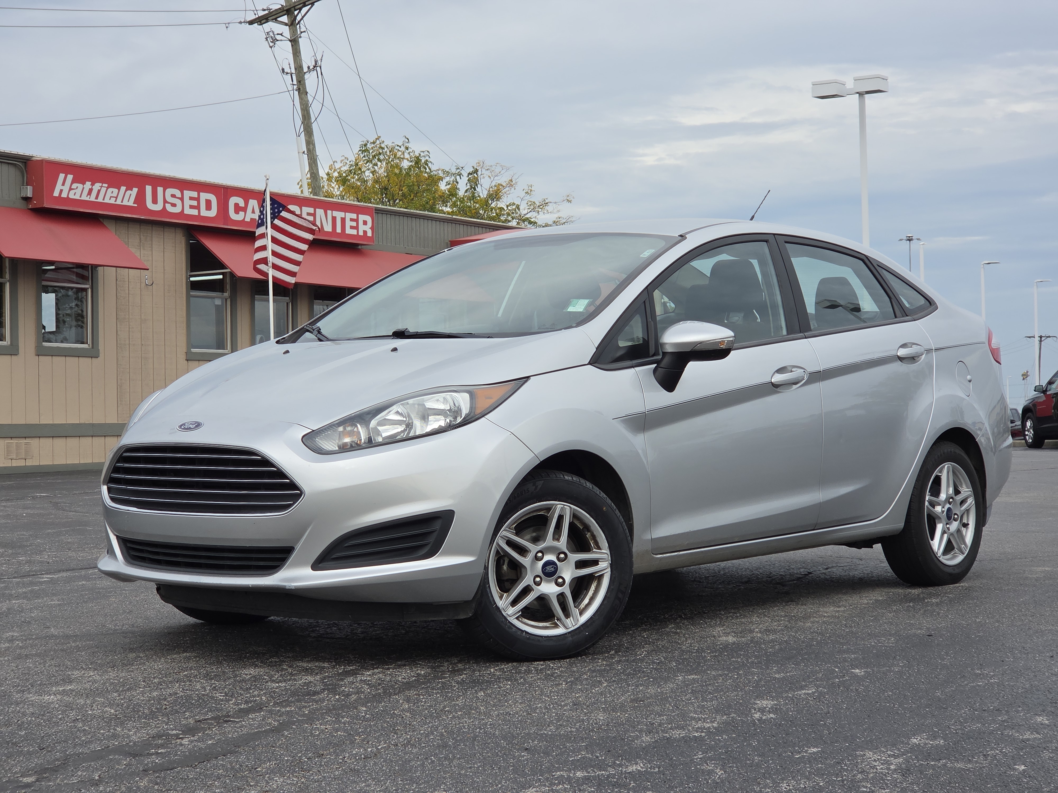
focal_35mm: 69
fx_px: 2109
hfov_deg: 28.2
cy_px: 396
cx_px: 529
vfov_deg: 21.3
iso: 25
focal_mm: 7
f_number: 2.4
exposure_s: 1/740
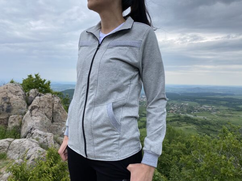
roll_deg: -1.3
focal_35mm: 26
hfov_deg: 67.3
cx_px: 121
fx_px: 182
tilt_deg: -3.3
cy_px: 90
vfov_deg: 53.1
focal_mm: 4.25
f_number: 1.8
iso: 32
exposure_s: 1/1362
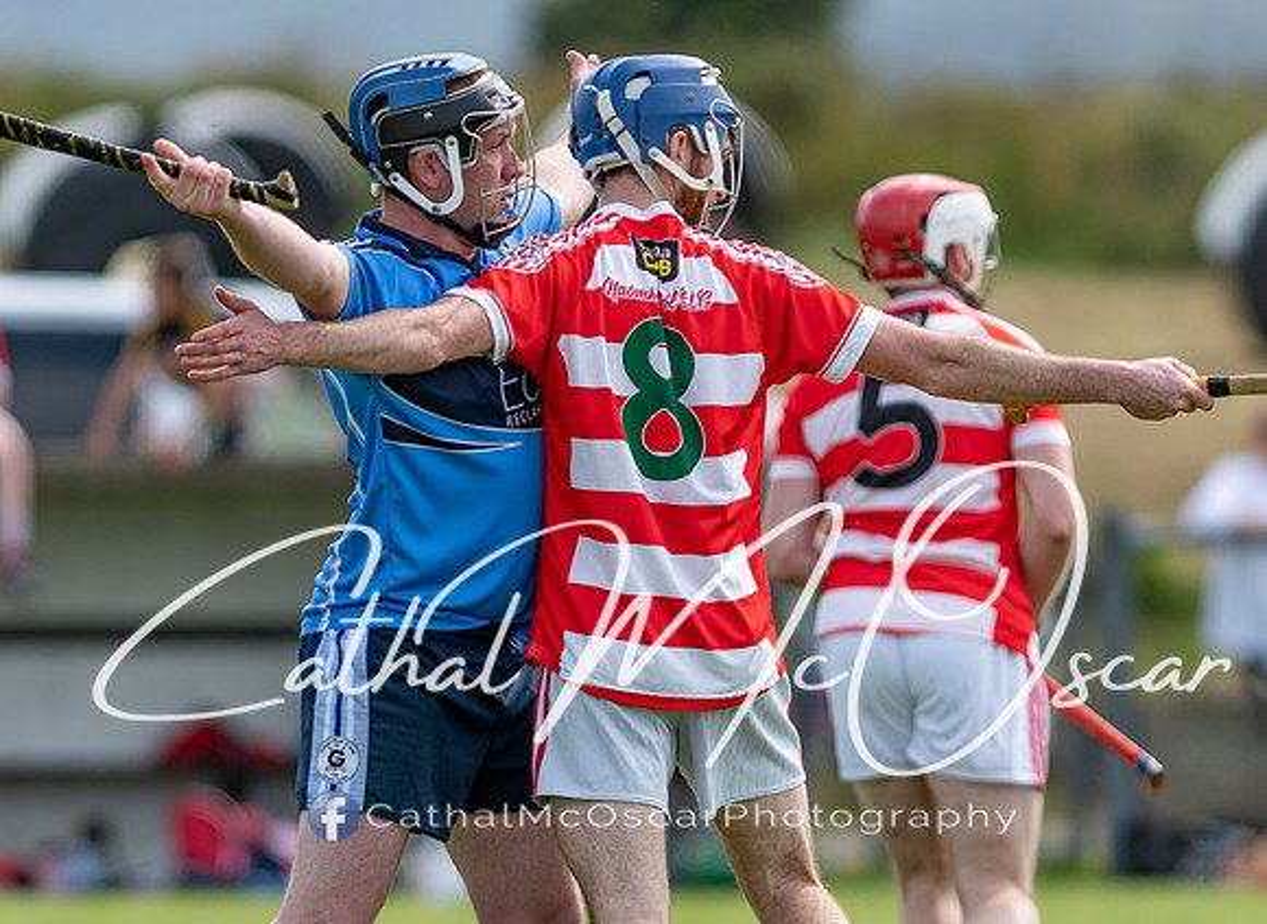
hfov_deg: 2.9
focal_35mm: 701
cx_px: 514
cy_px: 619
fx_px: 25422
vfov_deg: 2.1
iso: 125
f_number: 2.8
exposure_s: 1/1600
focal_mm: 300
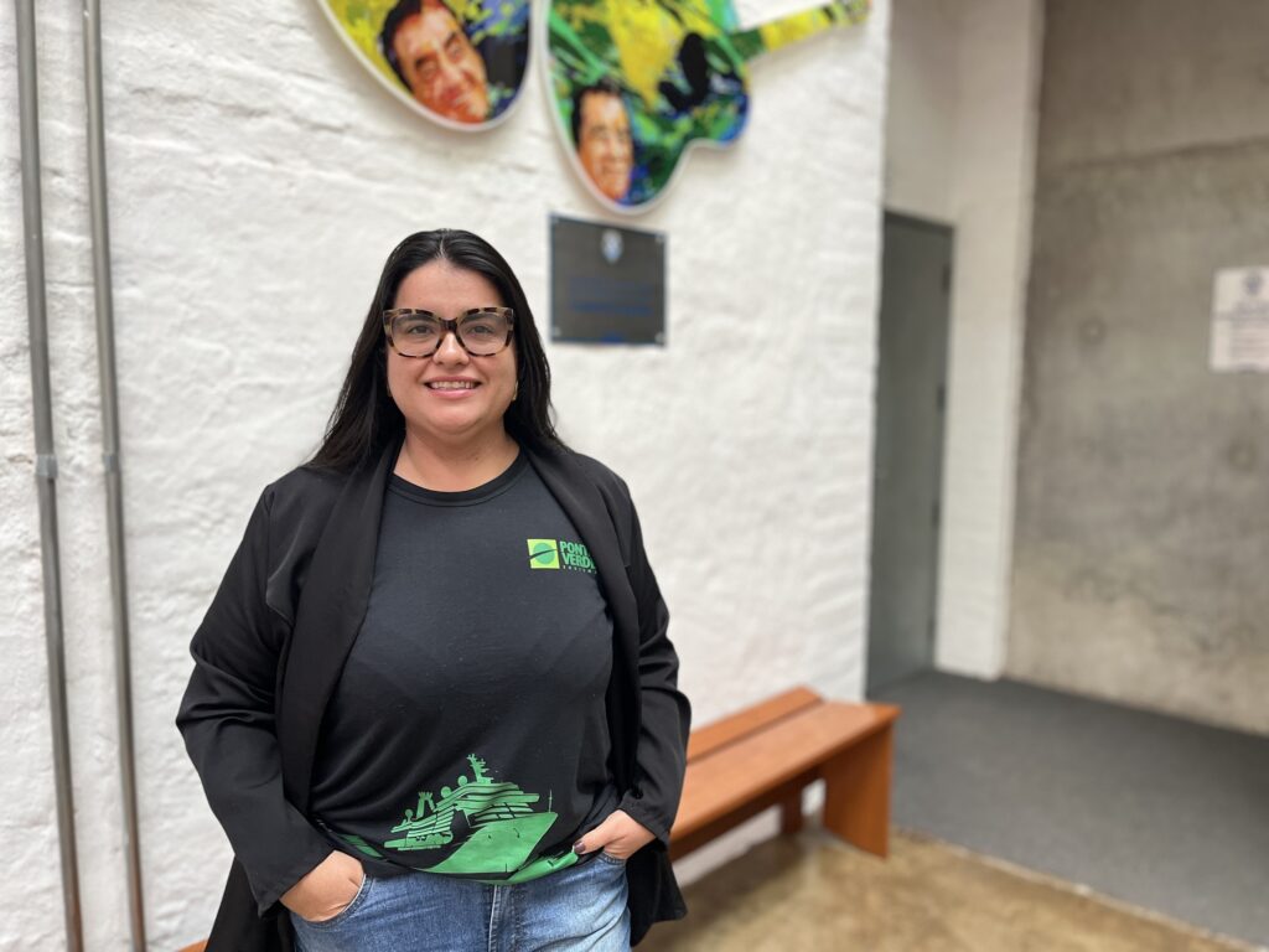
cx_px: 634
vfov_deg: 53.1
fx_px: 953
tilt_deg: -6.8
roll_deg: -0.6
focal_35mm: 26
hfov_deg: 67.3
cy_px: 476
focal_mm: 5.1
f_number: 1.6
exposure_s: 1/60
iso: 125
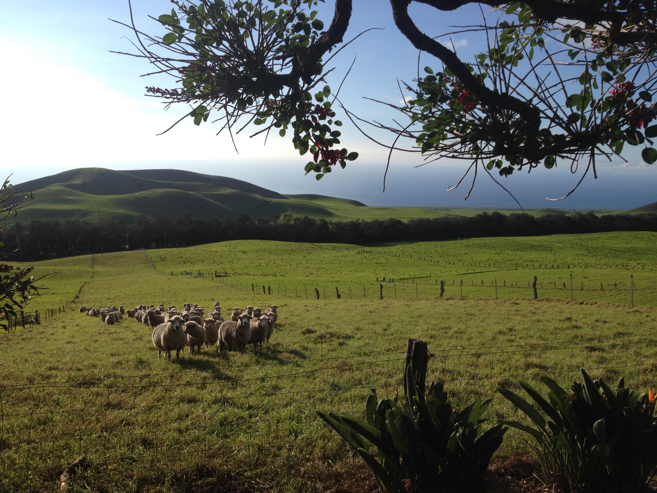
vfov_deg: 40.7
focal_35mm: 35
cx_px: 328
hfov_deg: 52.6
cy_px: 246
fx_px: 664
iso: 50
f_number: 2.4
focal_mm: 4.28
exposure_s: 1/2404
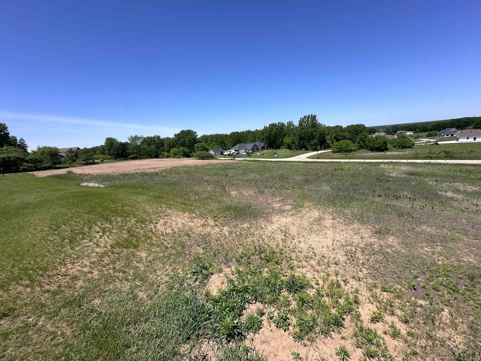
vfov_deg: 85.7
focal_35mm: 14
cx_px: 240
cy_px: 180
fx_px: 195
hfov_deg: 102.1
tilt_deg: -13.6
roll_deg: +4.9
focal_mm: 2.22
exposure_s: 1/2053
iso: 50
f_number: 2.2
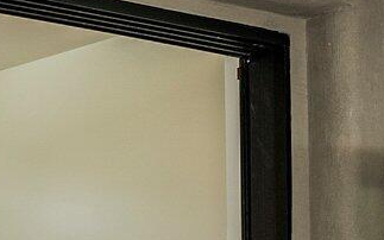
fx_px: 2167
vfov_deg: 6.1
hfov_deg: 9.7
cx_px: -239
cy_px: 578
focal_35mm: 207
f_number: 9
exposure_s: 1/30
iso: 400
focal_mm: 32
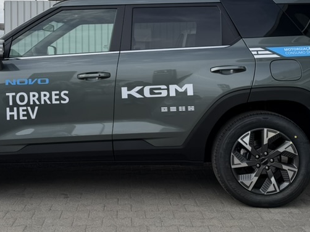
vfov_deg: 29.3
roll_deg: -0.1
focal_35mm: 49
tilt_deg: -1.1
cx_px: 111
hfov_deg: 38.6
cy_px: 65
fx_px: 439
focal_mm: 6.76
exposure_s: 1/4167
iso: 80
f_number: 1.78
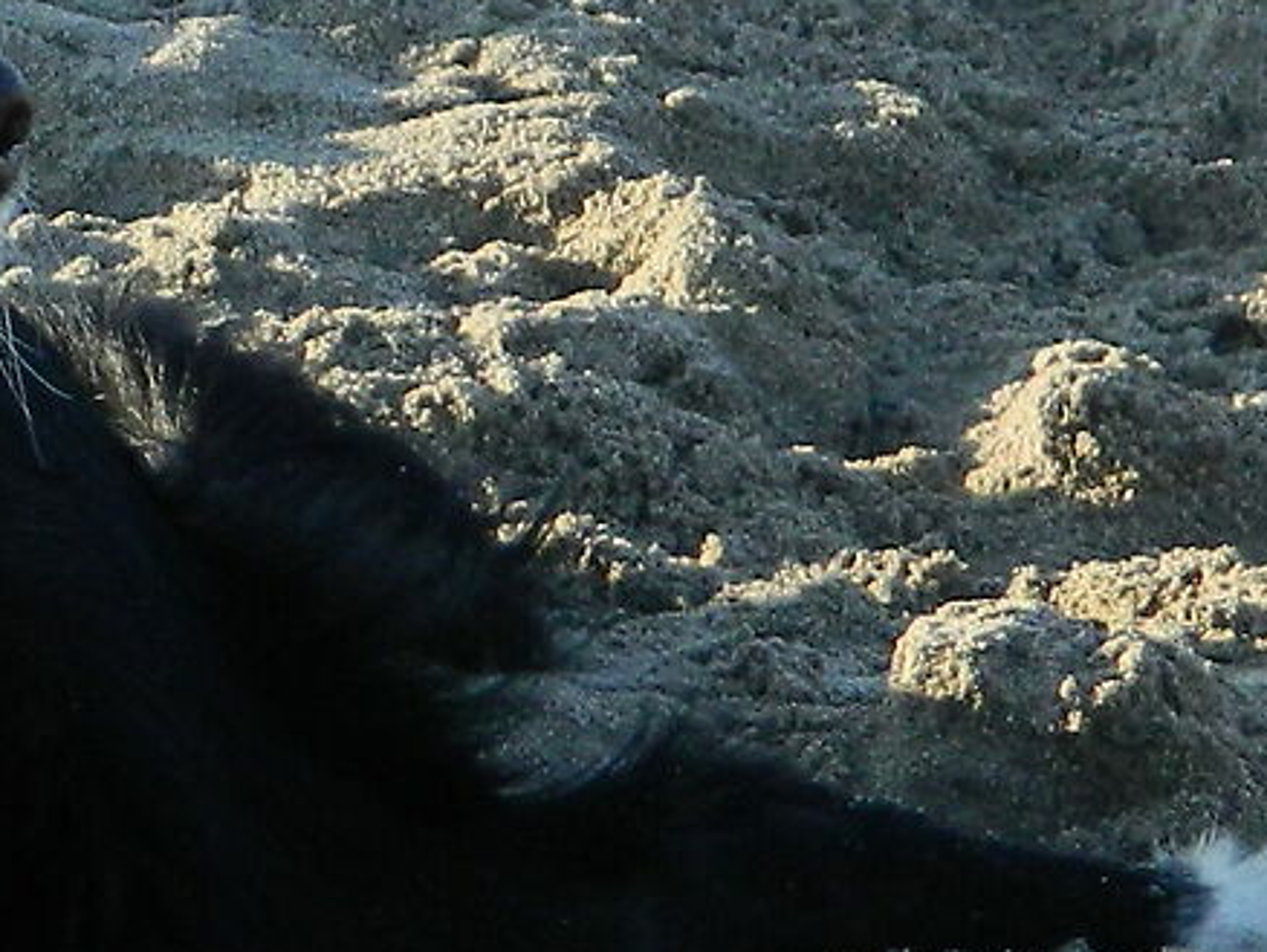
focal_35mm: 312
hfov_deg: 6.3
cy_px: 168
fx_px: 11426
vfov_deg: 4.8
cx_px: -336
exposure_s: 1/400
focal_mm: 10.2
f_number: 3.8
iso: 140
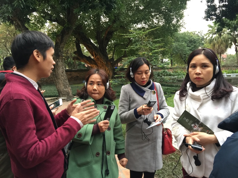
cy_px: 89
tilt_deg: -3.9
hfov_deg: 61.7
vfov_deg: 48.2
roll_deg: +2.2
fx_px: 199
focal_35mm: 29
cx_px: 119
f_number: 2.2
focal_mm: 4.15
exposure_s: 1/33
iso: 50
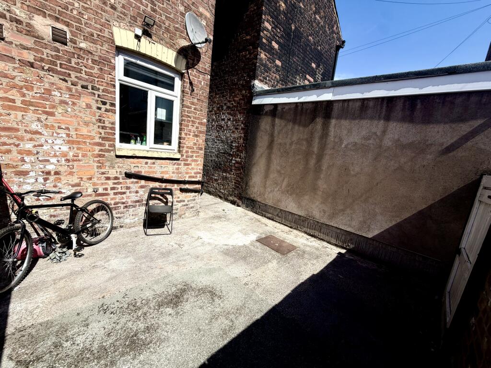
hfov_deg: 102.1
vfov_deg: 85.7
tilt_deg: -11.2
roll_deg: -6.3
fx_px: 199
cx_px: 246
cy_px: 184
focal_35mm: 14
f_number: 2.2
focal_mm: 2.22
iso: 25
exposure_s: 1/770
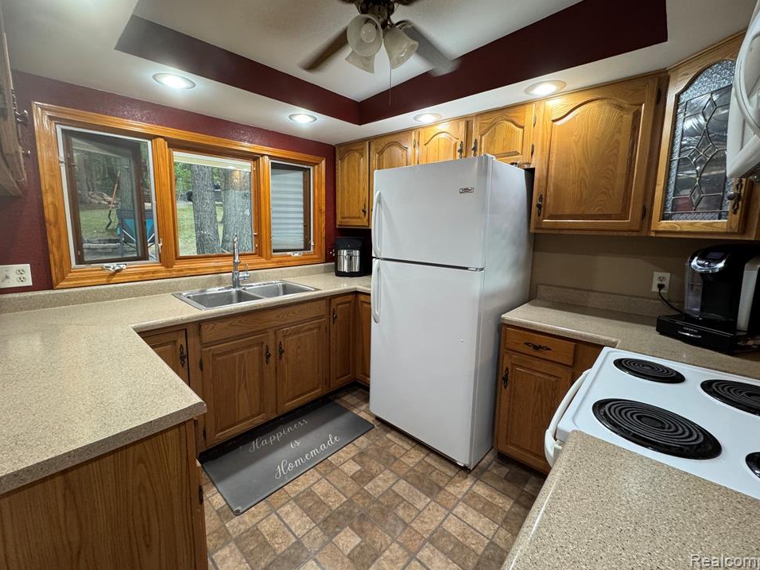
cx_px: 363
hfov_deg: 98.1
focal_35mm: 15
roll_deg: -1.6
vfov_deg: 81.7
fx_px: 329
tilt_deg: -8.8
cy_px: 268
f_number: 2.2
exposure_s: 1/60
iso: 200
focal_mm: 2.22
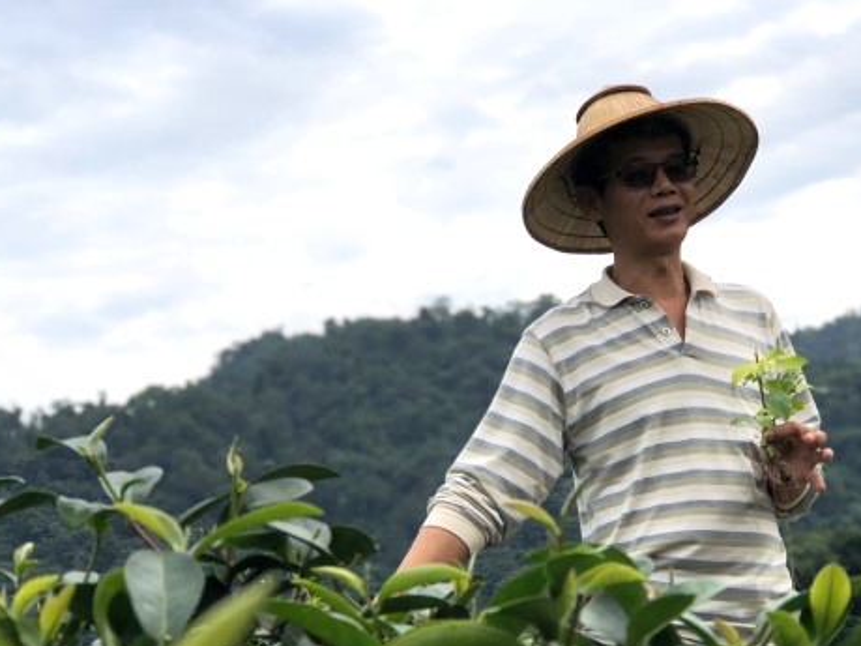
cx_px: 500
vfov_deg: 15.8
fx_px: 2313
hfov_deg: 21.1
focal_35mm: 93
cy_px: 525
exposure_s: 1/1453
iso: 20
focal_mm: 6.6
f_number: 2.8
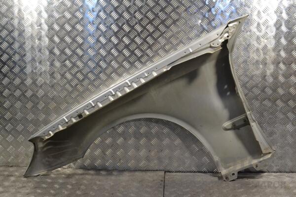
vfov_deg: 34.2
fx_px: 321
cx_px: 148
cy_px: 98
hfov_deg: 49.6
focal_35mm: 39
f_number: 9
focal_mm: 26
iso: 3200
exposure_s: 1/320
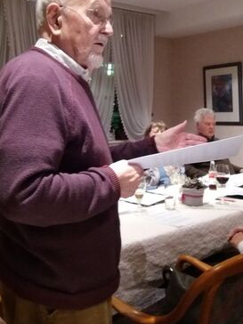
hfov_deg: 35.1
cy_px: 114
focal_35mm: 41
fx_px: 384
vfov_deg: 45.2
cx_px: 107
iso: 320
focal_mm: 3.7
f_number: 1.9
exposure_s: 1/17
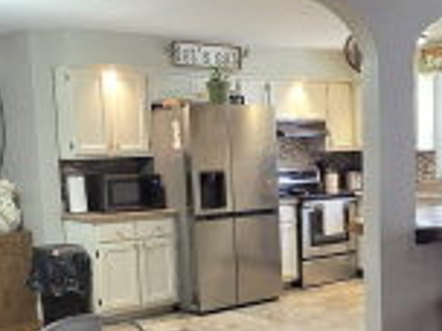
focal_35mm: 57
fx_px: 728
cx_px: 388
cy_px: 256
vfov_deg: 25.3
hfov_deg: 32.3
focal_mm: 2.2
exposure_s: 1/60
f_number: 1.9
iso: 320
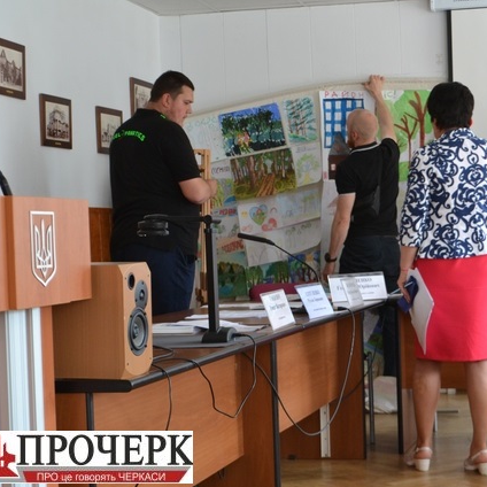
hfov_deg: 22.4
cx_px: 327
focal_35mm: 77
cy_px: 244
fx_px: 1226
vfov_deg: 22.5
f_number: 5.3
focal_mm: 40
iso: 900
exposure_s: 1/60
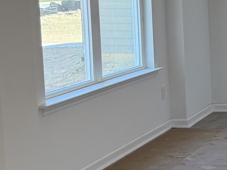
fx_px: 636
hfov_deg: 16.8
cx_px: 408
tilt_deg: -6.1
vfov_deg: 15.2
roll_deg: -0.3
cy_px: 54
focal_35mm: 97
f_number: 1.78
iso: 100
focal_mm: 6.76
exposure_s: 1/240
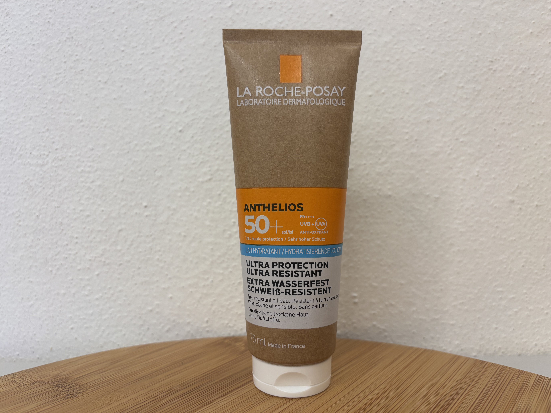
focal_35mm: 27
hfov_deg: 65.3
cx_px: 275
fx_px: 430
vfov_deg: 51.4
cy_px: 205
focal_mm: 5.96
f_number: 1.6
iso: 64
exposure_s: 1/100
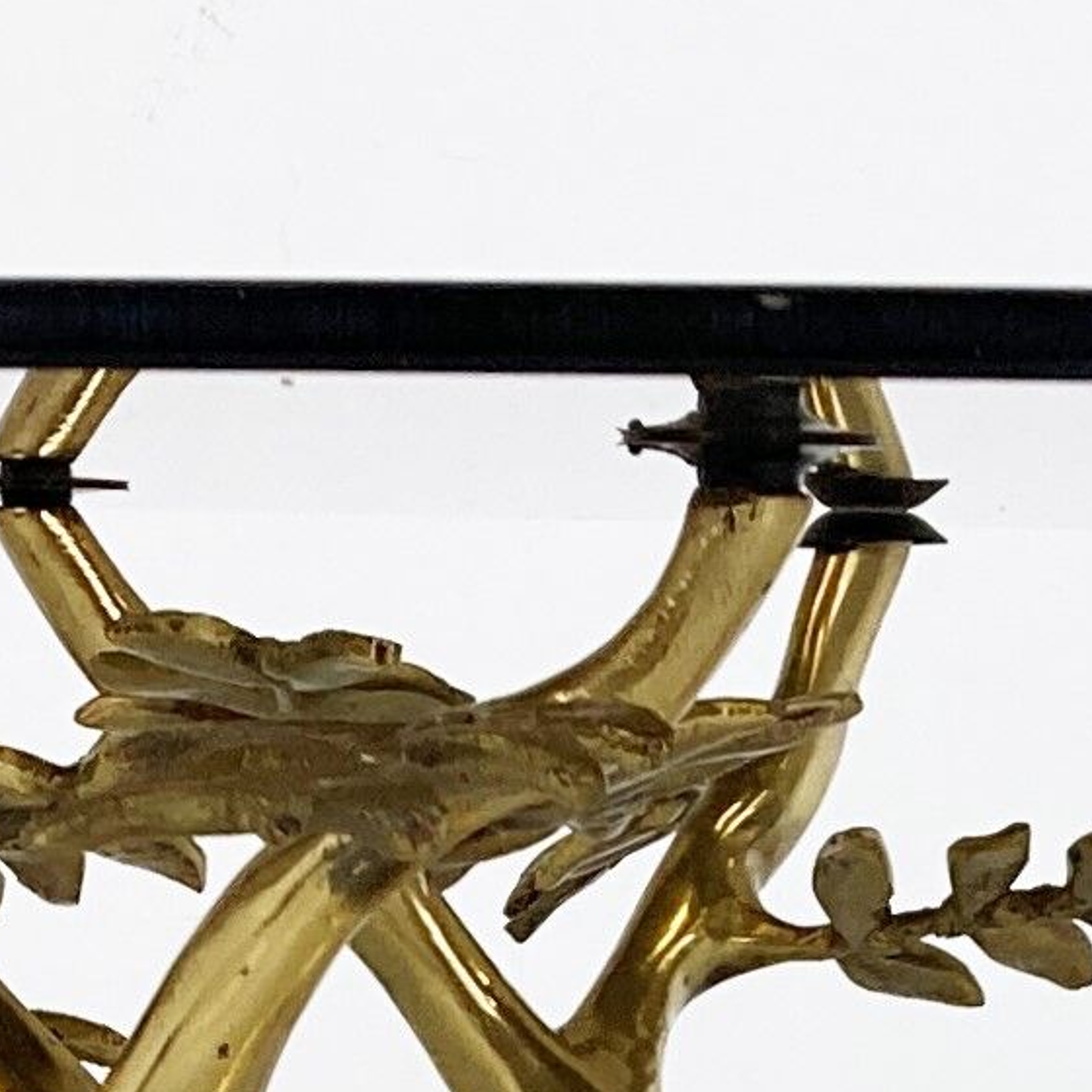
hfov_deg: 10.0
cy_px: 2561
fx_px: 6210
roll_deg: -1.6
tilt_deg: -14.4
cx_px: 888
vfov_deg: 9.1
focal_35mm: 174
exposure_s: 1/100
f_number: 1.8
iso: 50
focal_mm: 3.99
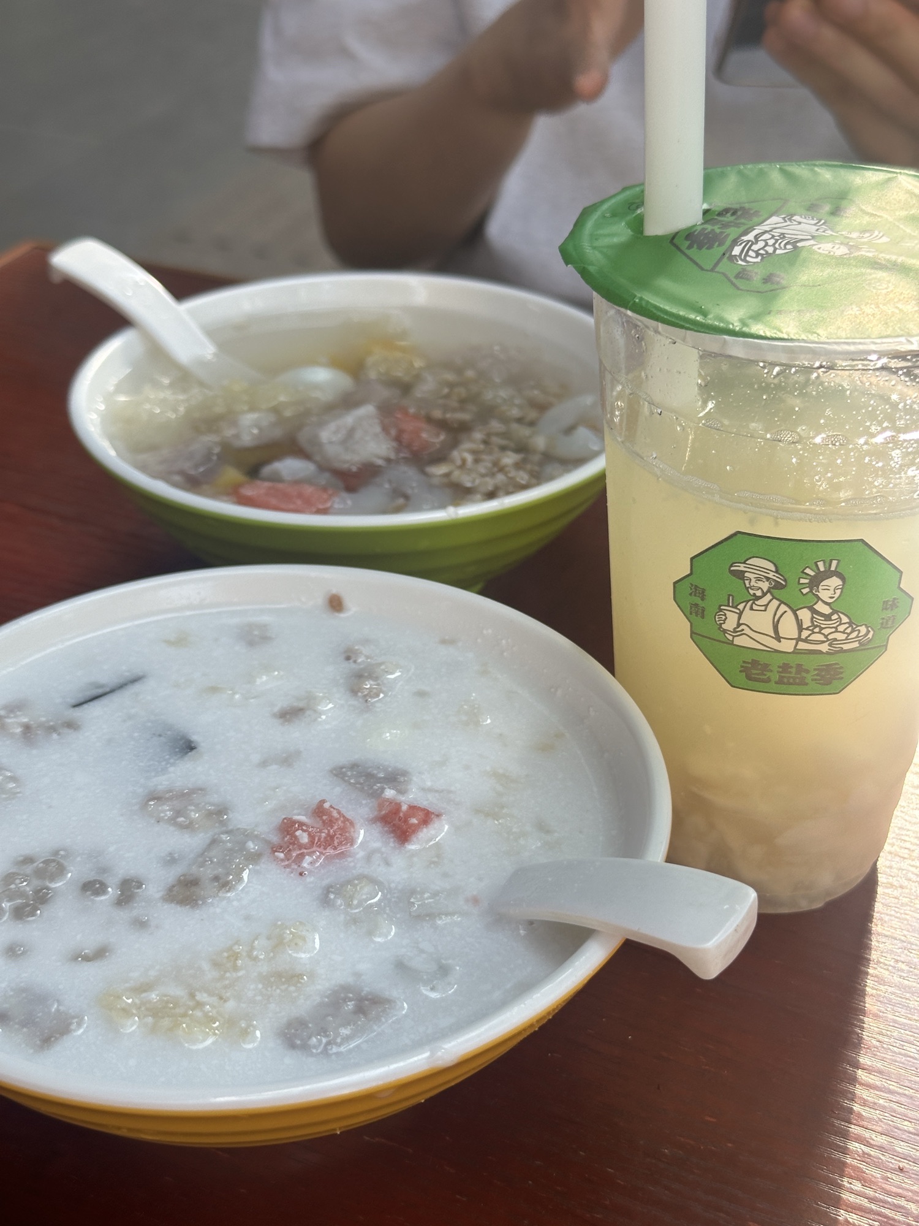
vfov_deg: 39.7
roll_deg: -2.7
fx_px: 1699
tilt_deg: -32.3
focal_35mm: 48
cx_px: 460
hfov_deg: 30.3
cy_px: 613
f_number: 1.78
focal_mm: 6.86
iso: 64
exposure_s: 1/404
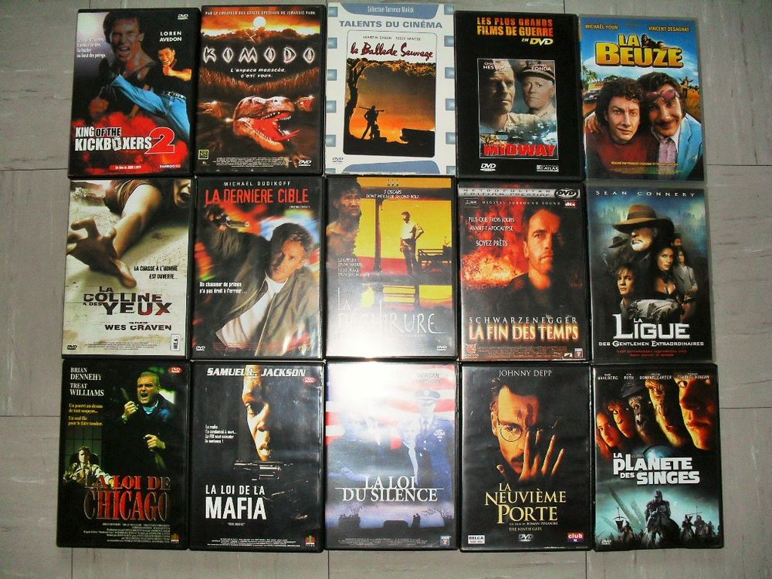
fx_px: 781
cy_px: 290
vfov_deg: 40.7
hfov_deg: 52.6
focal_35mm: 35
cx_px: 386
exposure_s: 1/45
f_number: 3.2
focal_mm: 6.3
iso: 200
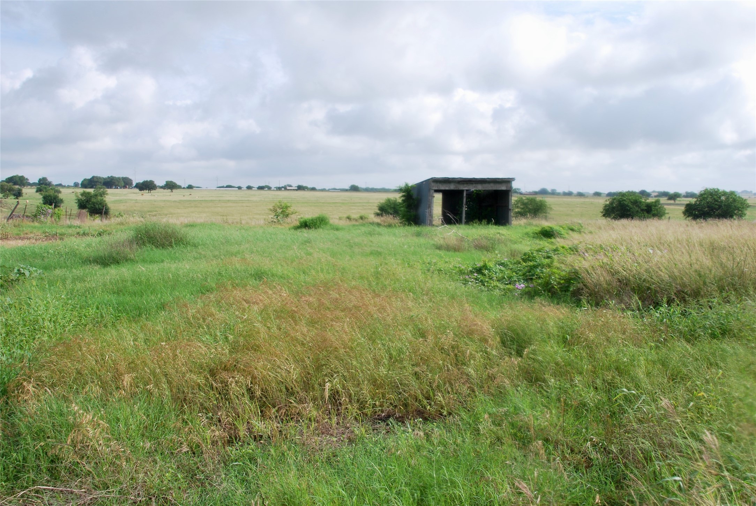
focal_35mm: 38
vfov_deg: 35.6
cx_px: 378
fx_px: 788
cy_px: 253
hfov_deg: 51.2
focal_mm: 25
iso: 100
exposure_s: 1/250
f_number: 8
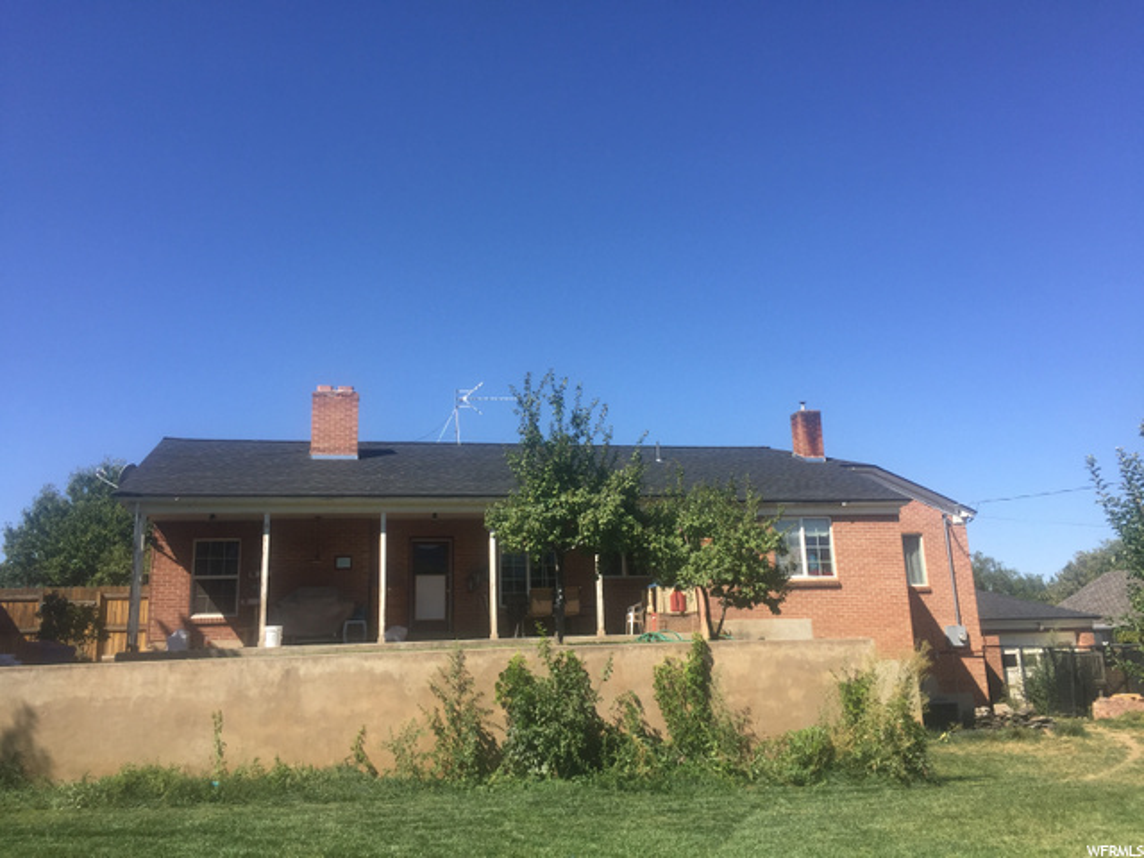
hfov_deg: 61.7
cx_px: 572
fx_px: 958
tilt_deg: +12.3
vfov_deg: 48.2
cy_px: 429
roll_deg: +0.9
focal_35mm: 29
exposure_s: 1/1647
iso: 32
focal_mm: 4.15
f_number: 2.2
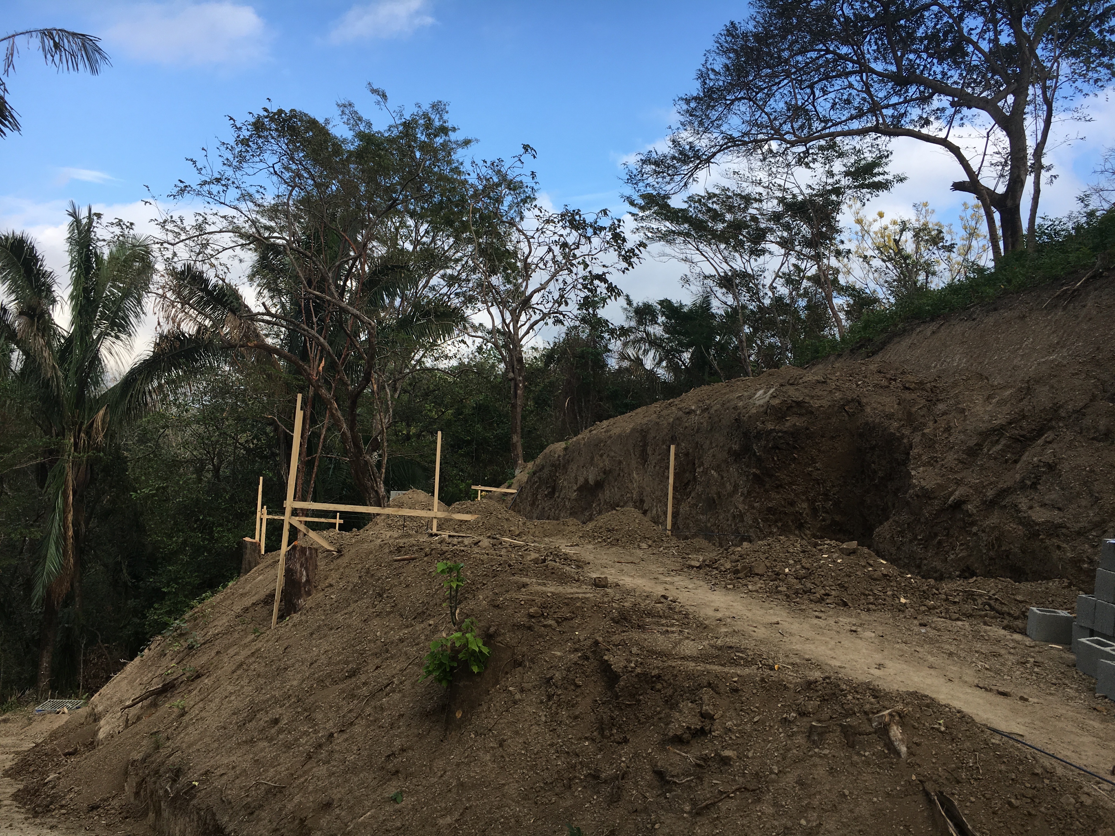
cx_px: 558
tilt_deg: +6.2
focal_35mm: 29
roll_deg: -3.5
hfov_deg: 61.7
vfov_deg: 48.2
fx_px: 934
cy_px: 418
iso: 25
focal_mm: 4.15
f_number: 2.2
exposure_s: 1/663
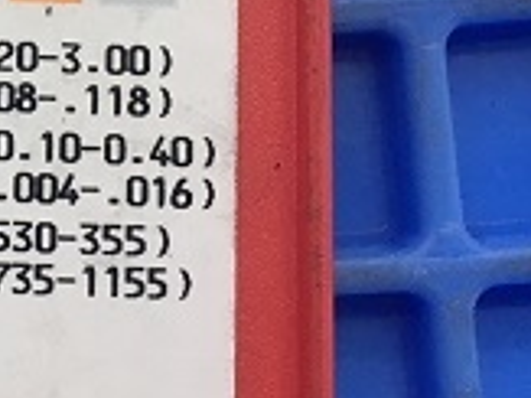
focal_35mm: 114
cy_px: -95
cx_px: -114
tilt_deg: -82.9
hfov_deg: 16.5
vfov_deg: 12.6
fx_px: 1747
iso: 64
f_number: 2.2
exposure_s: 1/30
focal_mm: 4.15
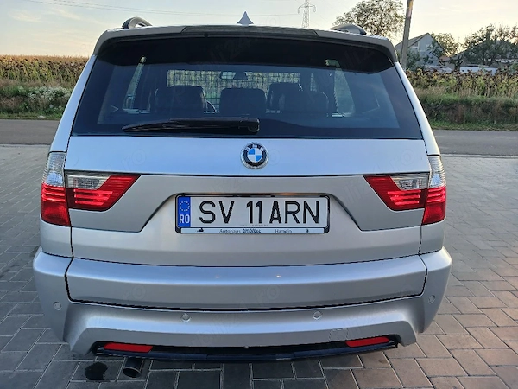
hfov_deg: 65.3
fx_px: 404
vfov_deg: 51.4
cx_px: 259
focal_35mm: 27
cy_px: 194
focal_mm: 3.98
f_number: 1.8
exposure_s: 1/120
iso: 40
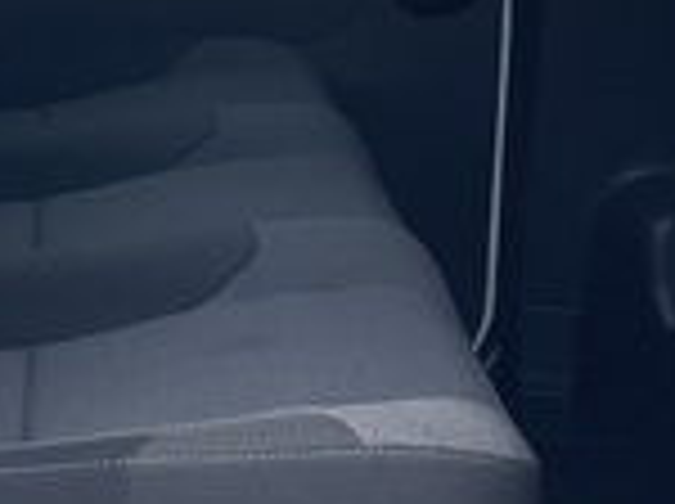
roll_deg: +1.3
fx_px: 2706
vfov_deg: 10.5
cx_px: 94
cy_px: -27
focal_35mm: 139
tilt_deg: -8.4
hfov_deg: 14.1
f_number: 1.6
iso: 32
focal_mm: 4.2
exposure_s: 1/1667
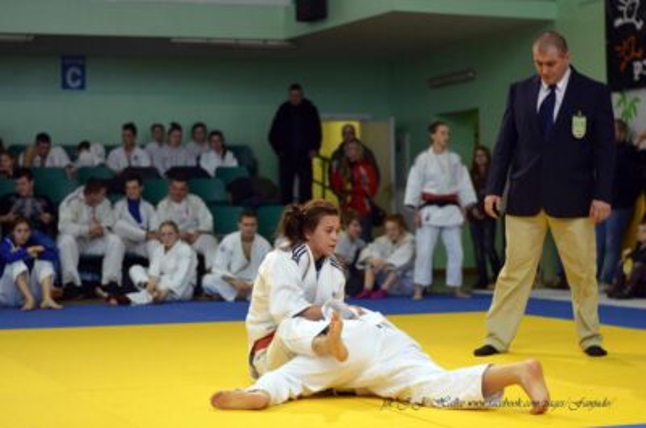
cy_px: 214
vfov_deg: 18.1
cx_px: 323
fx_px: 1343
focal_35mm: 75
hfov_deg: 27.0
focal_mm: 50
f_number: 2.2
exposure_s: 1/1000
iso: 1000
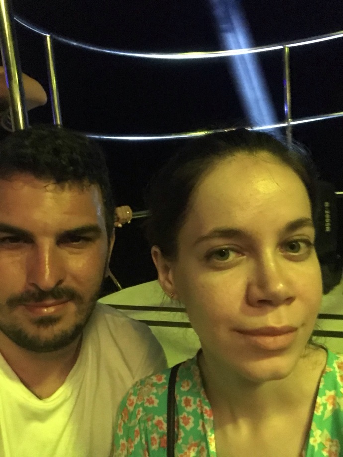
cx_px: 172
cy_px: 228
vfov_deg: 56.8
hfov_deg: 44.2
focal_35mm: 32
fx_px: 422
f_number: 2.2
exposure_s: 1/17
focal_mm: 2.87
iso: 1000
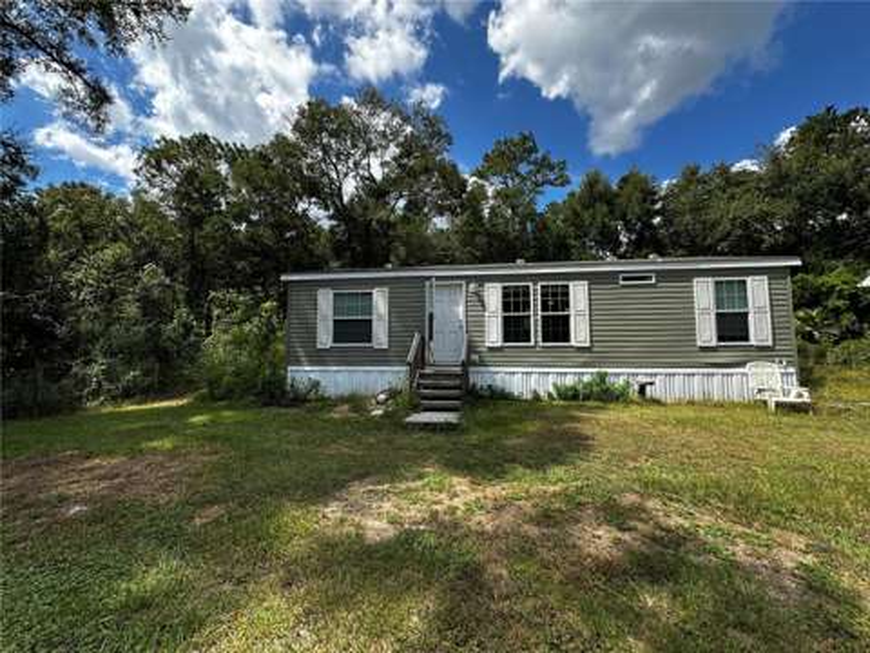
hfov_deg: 102.1
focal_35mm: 14
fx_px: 352
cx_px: 435
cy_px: 326
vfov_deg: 85.7
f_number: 2.2
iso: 50
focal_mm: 2.22
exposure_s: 1/769
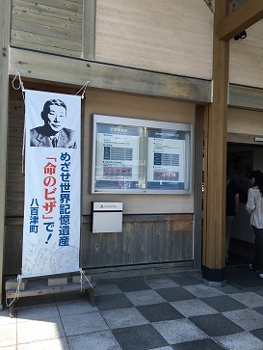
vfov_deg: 61.6
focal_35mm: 29
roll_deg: -0.9
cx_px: 132
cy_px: 175
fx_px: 293
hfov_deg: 48.3
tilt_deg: +0.3
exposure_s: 1/693
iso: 25
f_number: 2.2
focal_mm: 4.15
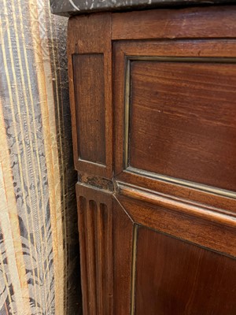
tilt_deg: -22.2
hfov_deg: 53.1
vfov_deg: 67.3
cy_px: 158
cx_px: 118
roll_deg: -0.7
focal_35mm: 26
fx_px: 236
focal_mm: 5.1
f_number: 1.6
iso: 500
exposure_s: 1/25
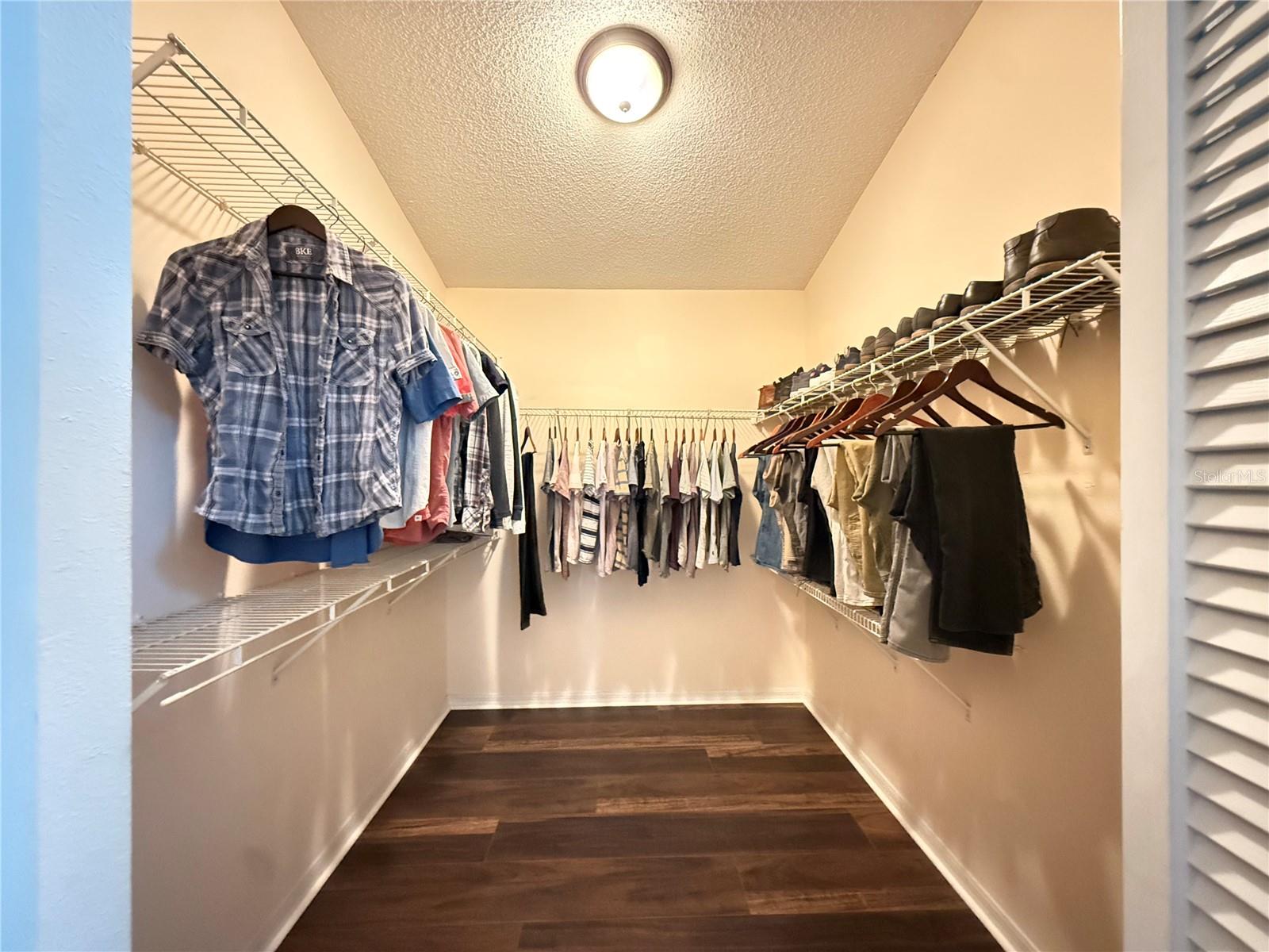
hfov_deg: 102.1
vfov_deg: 85.7
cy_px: 476
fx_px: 513
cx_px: 634
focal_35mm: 14
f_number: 2.2
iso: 2500
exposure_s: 1/30
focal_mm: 2.22
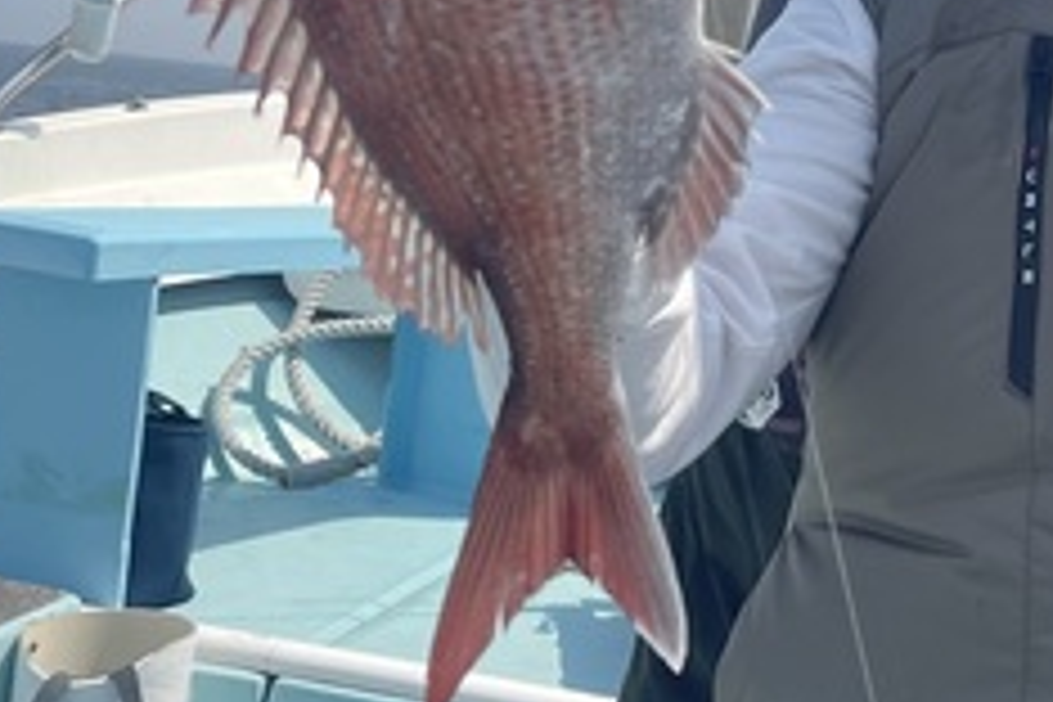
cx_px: 1012
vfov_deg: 18.7
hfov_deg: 27.1
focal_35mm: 71
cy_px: 0
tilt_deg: +3.9
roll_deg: -7.3
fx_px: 2077
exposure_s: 1/5128
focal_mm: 5.1
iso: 32
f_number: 1.6
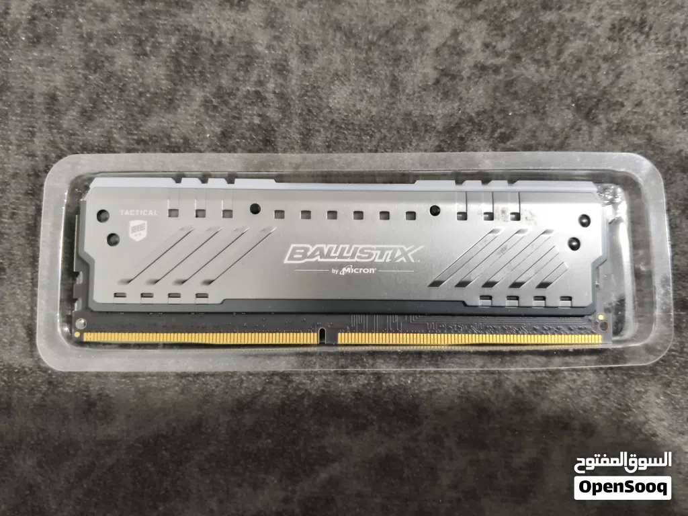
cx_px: 344
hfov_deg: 73.9
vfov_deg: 58.9
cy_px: 258
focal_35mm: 23
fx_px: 457
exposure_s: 1/33.3
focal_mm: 4.09
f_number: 1.6
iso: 704
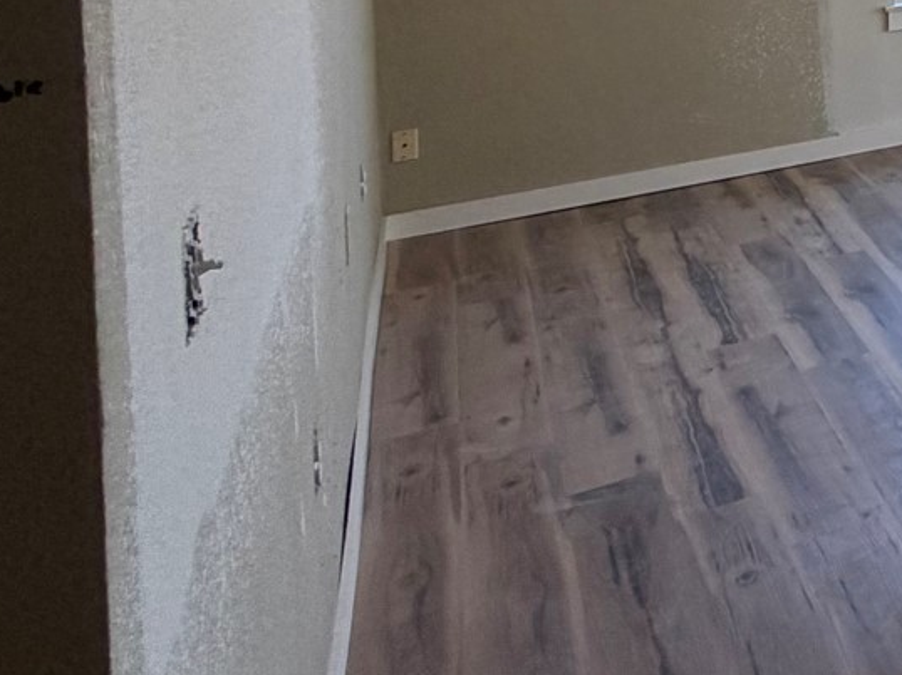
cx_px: 1558
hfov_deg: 23.4
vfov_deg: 25.1
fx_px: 1302
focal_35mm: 50
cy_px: -204
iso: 80
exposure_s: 1/120
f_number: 2.2
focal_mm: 2.22
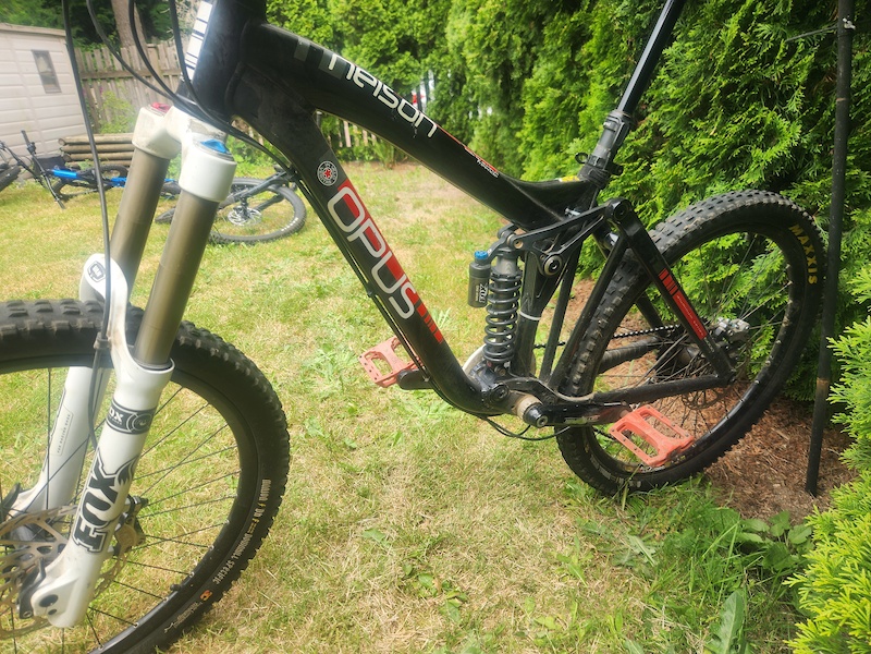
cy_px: 327
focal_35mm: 23
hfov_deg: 73.9
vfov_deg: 58.9
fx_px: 579
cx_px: 436
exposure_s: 1/323
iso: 20
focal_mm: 5.4
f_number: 1.8
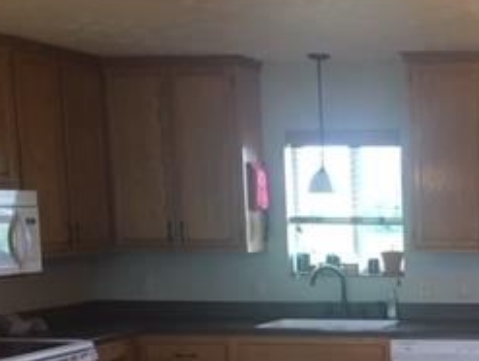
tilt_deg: -5.8
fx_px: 1039
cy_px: 345
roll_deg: +0.1
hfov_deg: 23.8
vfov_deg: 19.2
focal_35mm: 75
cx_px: 564
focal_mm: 4.15
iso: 32
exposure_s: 1/15
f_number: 2.2
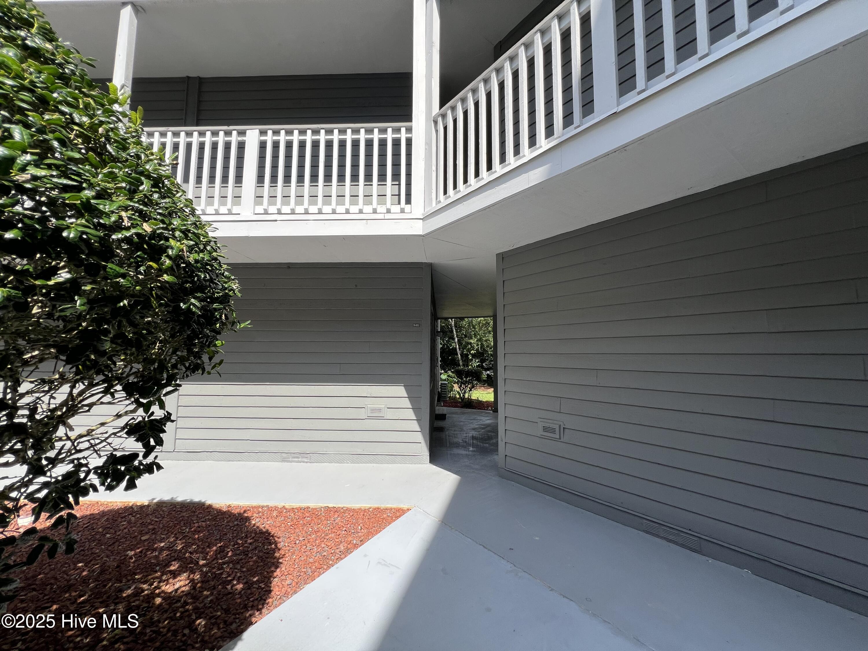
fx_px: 326
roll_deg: -0.1
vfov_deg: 89.9
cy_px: 326
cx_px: 434
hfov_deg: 106.2
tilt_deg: +4.8
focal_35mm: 13
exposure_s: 1/747
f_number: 1.8
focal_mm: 1.57
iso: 32
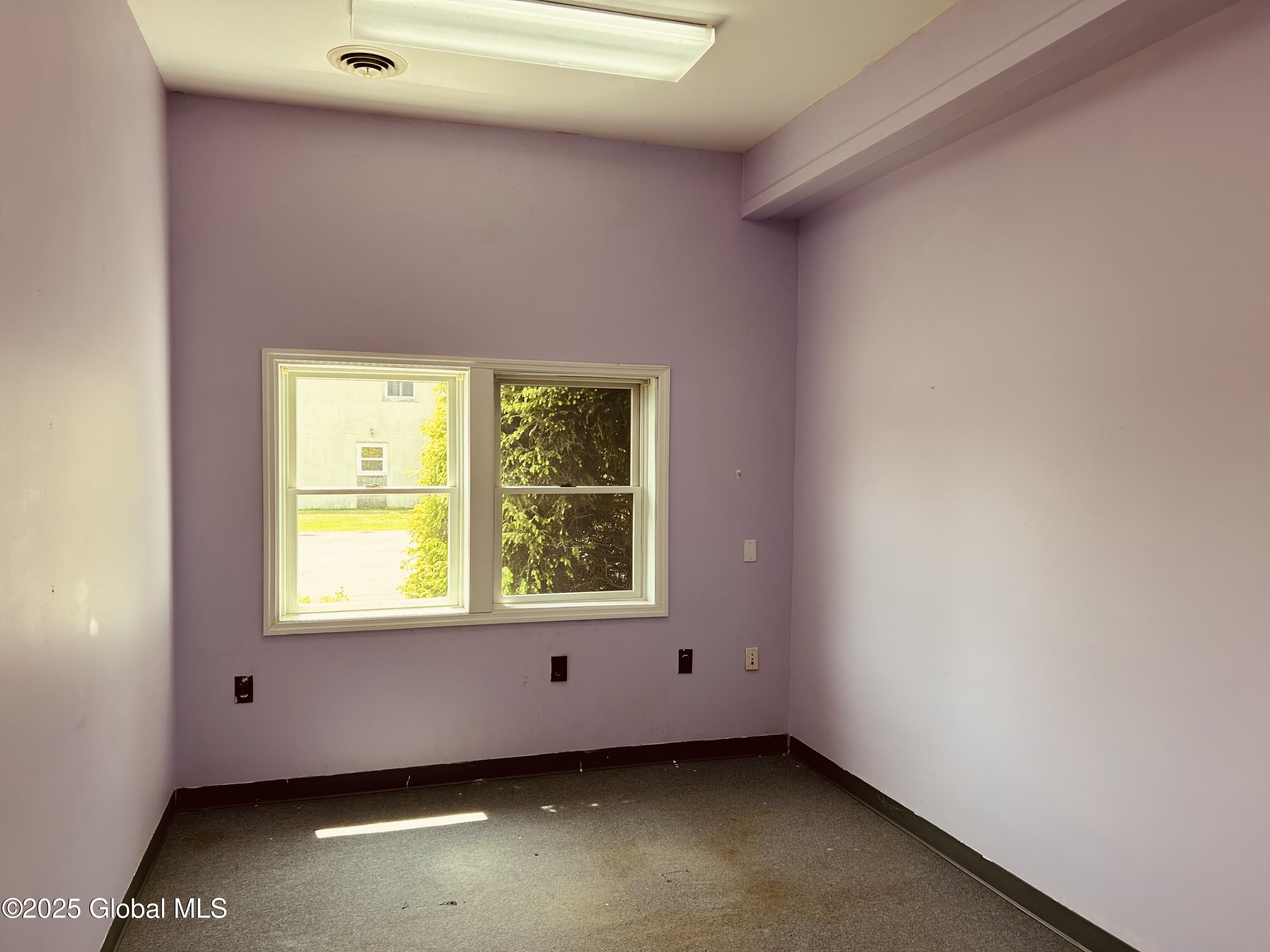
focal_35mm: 26
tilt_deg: -3.2
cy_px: 476
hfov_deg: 67.3
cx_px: 635
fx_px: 954
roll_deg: -0.8
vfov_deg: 53.1
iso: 64
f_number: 1.5
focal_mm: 5.7
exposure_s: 1/161
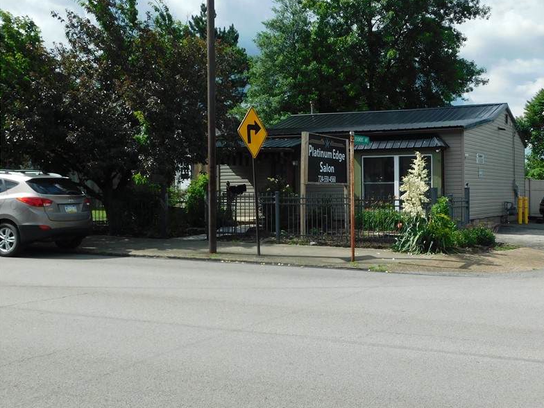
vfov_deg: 30.9
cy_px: 203
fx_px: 739
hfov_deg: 40.0
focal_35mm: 47
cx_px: 354
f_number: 7
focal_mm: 6.3
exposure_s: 1/400
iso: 125
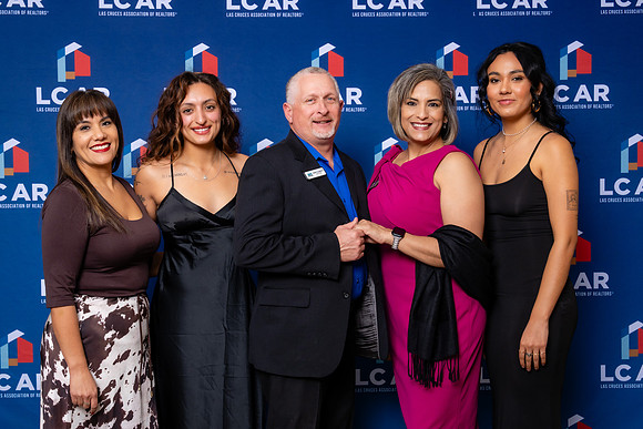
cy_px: 215
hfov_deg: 36.0
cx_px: 311
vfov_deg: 24.5
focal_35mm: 55
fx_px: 990
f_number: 5.6
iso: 500
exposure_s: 1/200
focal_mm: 51
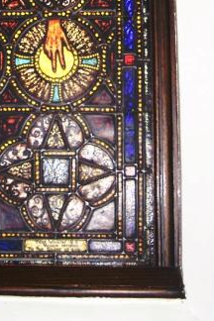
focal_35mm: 75
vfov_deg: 26.5
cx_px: 56
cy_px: 64
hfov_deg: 18.1
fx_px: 669
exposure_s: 1/30
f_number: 2.8
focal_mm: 8
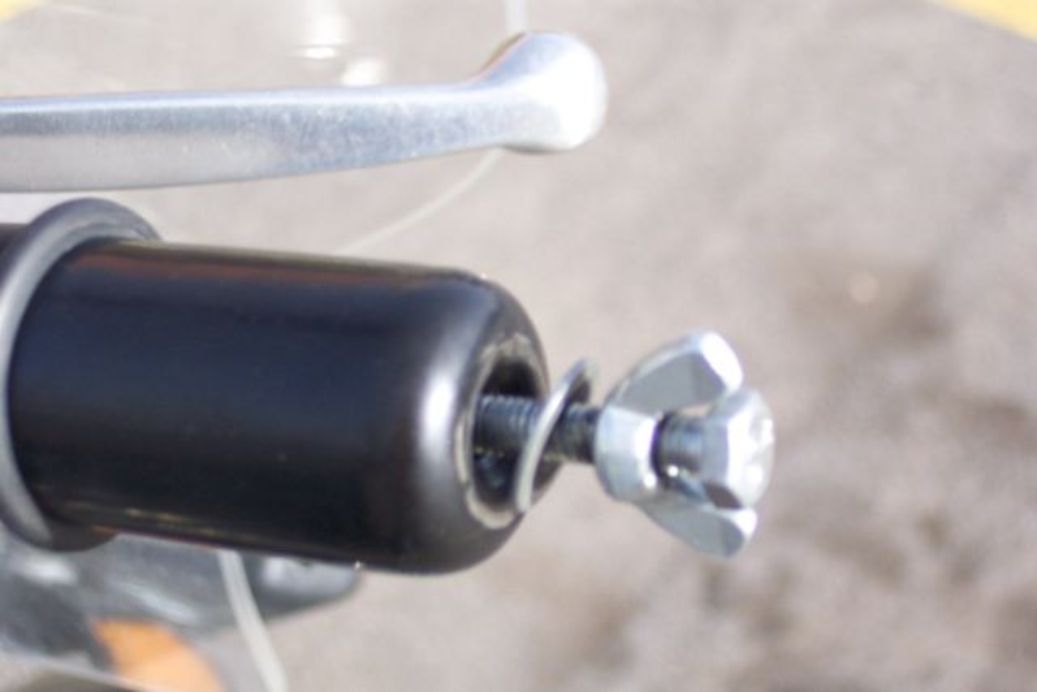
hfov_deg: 22.9
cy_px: 346
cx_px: 518
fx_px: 2564
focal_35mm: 89
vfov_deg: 15.4
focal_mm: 18.7
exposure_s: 1/350
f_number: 4
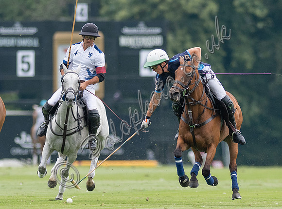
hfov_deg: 1.9
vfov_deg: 1.4
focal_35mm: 1032
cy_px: 156
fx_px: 8362
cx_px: 182
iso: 400
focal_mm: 300
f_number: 2.8
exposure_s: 1/3200
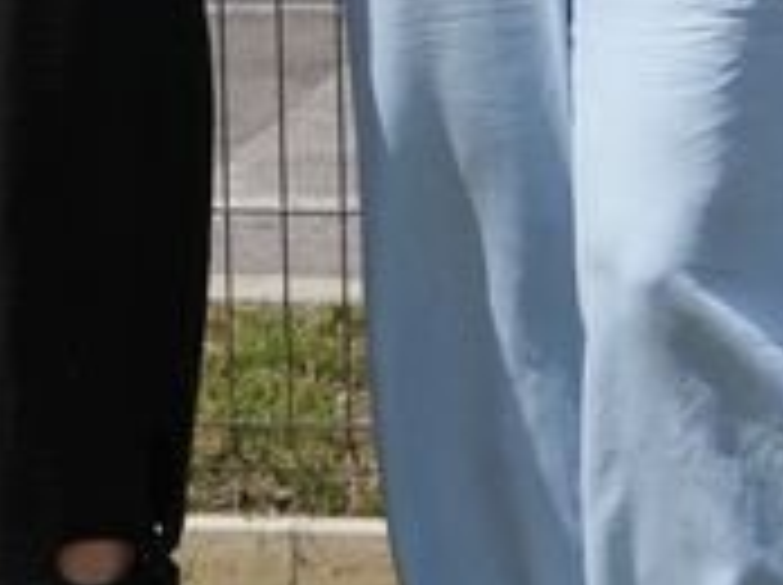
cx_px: 27
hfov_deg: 5.4
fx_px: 8313
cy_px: -461
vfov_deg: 4.0
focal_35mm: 368
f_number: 8
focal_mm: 65
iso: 100
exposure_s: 1/320
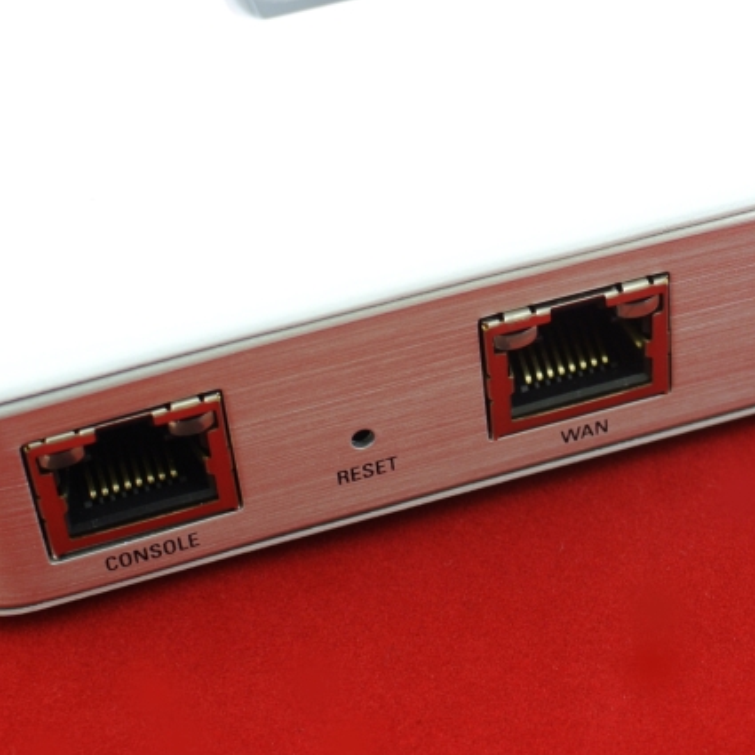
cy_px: 509
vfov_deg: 17.7
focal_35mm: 98
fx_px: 2418
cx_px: 632
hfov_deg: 17.6
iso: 100
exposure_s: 1/2.5
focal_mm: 18.5
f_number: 4
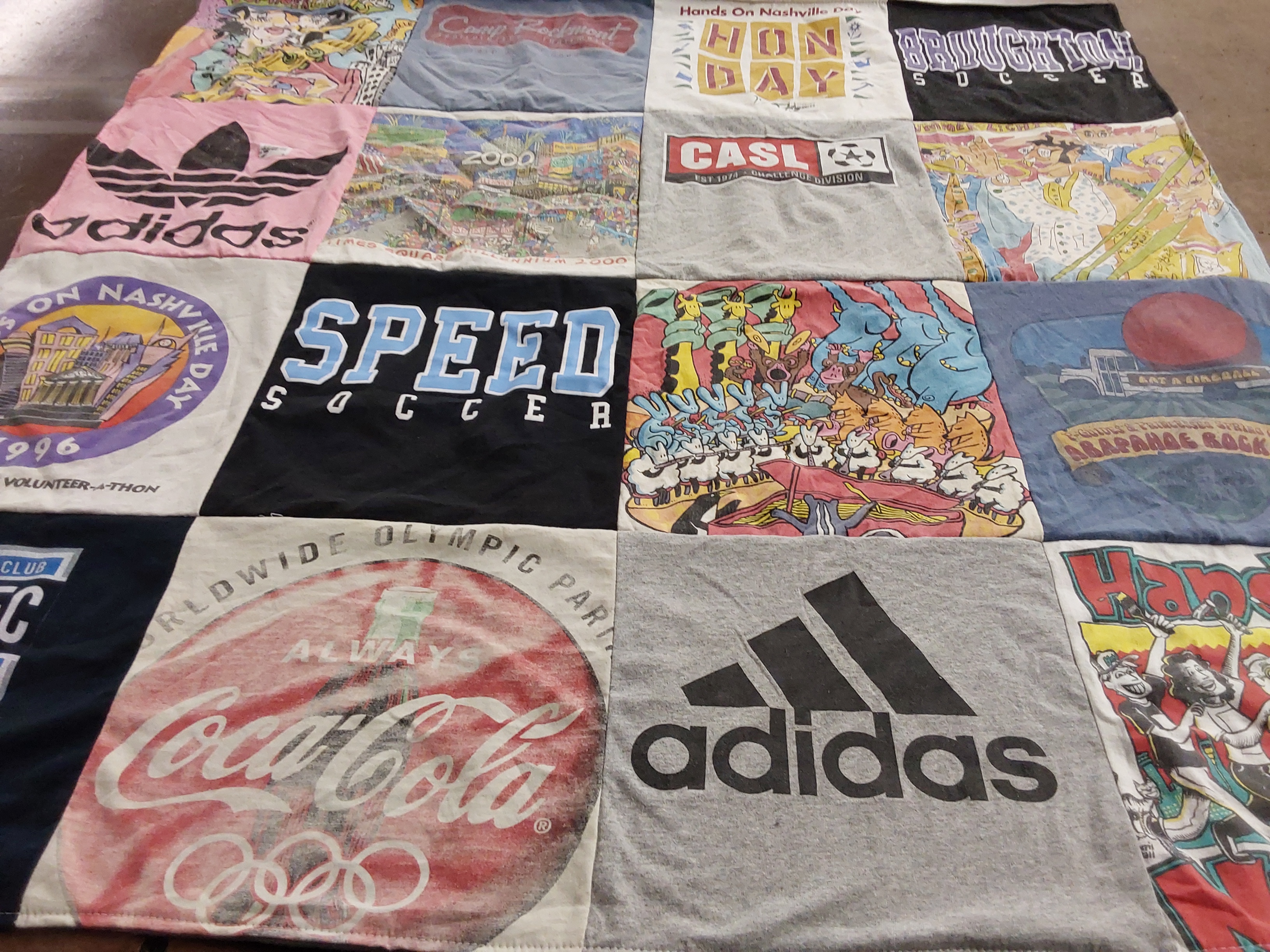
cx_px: 635
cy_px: 476
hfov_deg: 63.4
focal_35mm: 28
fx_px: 1027
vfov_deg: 49.7
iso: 100
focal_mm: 2.91
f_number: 1.9
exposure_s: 1/60
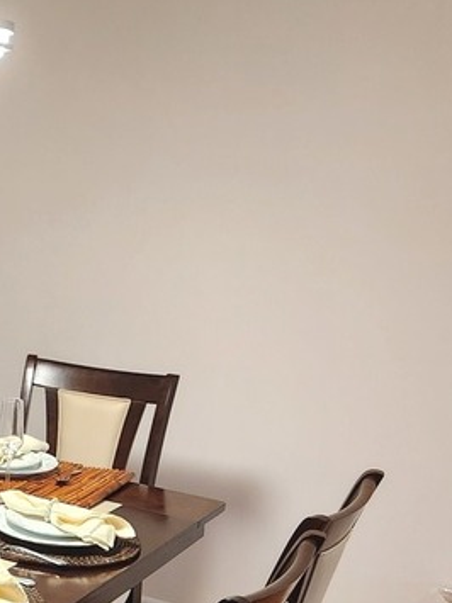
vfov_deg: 27.8
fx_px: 1219
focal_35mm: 70
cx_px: -209
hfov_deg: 18.7
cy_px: 299
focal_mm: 5.4
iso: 320
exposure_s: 1/120
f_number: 1.8
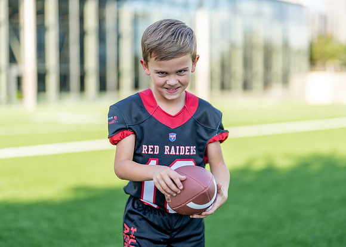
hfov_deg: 34.7
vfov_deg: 25.1
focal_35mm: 56
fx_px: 554
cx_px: 175
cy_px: 116
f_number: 1.2
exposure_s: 1/2000
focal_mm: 50
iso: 100
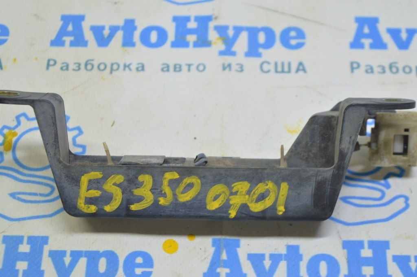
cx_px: 208
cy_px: 138
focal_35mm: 82
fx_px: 955
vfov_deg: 16.5
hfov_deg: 24.6
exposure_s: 1/20
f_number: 5.6
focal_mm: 55
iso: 400
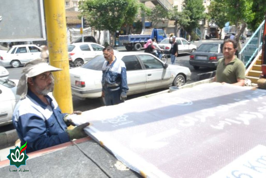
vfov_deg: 48.0
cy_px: 89
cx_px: 133
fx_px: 200
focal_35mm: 27
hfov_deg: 67.4
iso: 800
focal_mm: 18
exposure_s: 1/50
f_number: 22
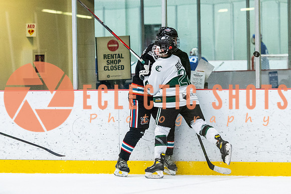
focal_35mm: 275
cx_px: 151
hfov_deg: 7.5
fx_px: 2226
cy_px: 82
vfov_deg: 5.0
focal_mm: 112
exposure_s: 1/640
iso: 2200
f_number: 2.8
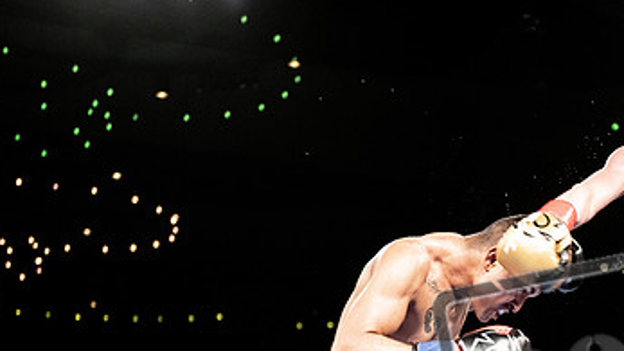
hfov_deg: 25.1
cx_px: 437
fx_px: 1390
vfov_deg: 14.2
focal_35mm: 84
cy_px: 321
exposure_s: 1/1000
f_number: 2.8
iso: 2000
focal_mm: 48
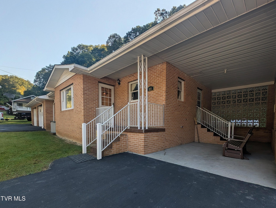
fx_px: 96
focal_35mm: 12
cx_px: 138
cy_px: 104
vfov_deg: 94.6
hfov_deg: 110.5
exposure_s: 1/1105
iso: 36
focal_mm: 2.23
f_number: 1.95
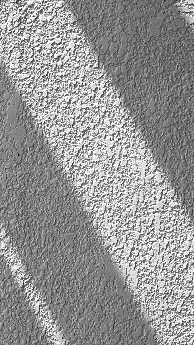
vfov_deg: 19.5
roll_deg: -0.3
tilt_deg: +7.7
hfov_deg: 11.4
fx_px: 970
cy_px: -8
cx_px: 104
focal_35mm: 106
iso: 25
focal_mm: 4.15
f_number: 2.2
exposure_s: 1/663
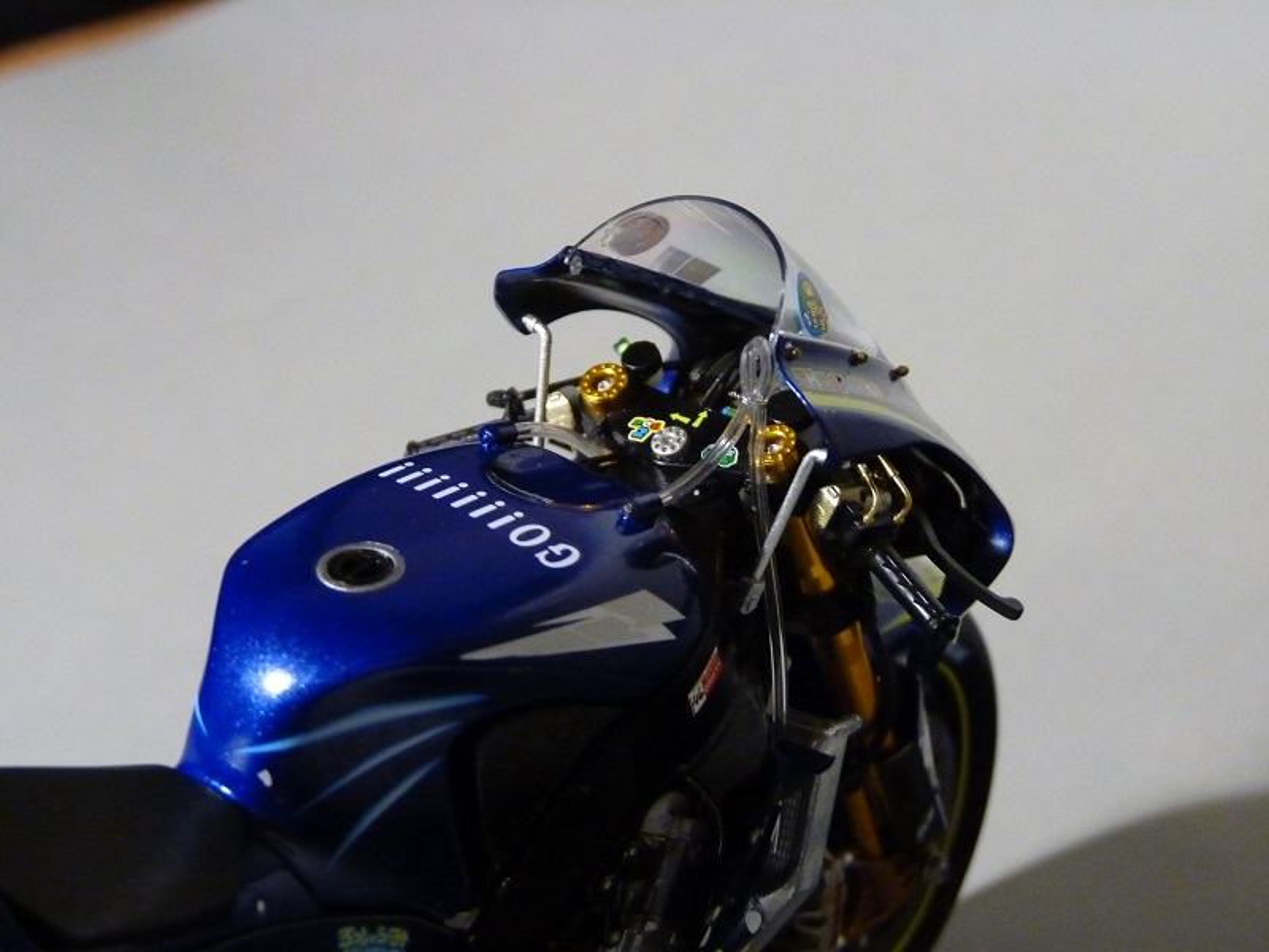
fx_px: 3593
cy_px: 476
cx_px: 634
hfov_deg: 20.0
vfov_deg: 15.1
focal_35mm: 98
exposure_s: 1/10
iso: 800
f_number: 3.4
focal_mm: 17.4
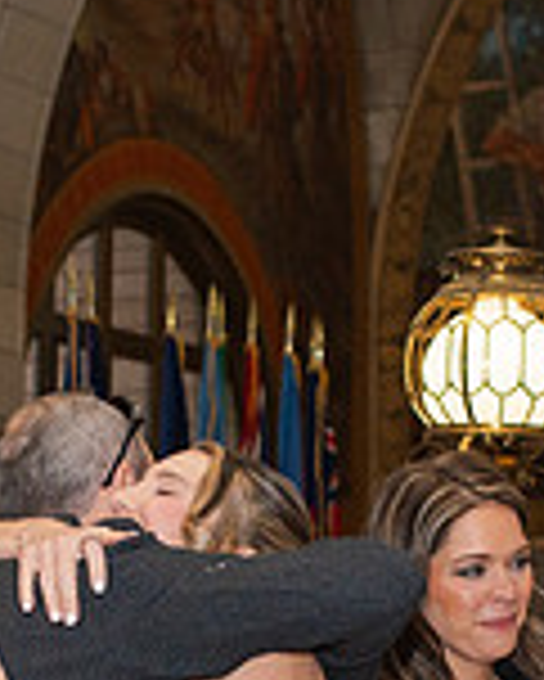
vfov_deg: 11.5
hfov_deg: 9.3
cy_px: 710
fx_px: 3337
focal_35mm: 166
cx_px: 79
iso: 1000
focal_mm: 35
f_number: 3.5
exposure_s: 1/200
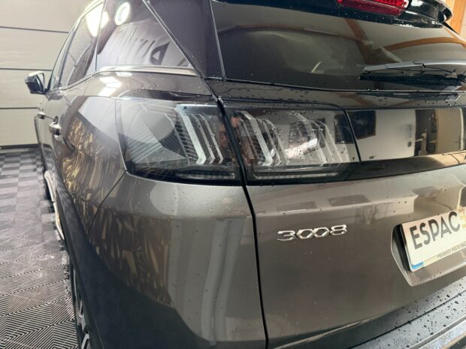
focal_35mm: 24
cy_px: 174
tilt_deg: -16.5
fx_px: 323
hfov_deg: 71.6
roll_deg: -1.8
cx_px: 233
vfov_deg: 56.8
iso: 640
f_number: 1.78
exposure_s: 1/60
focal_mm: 6.76
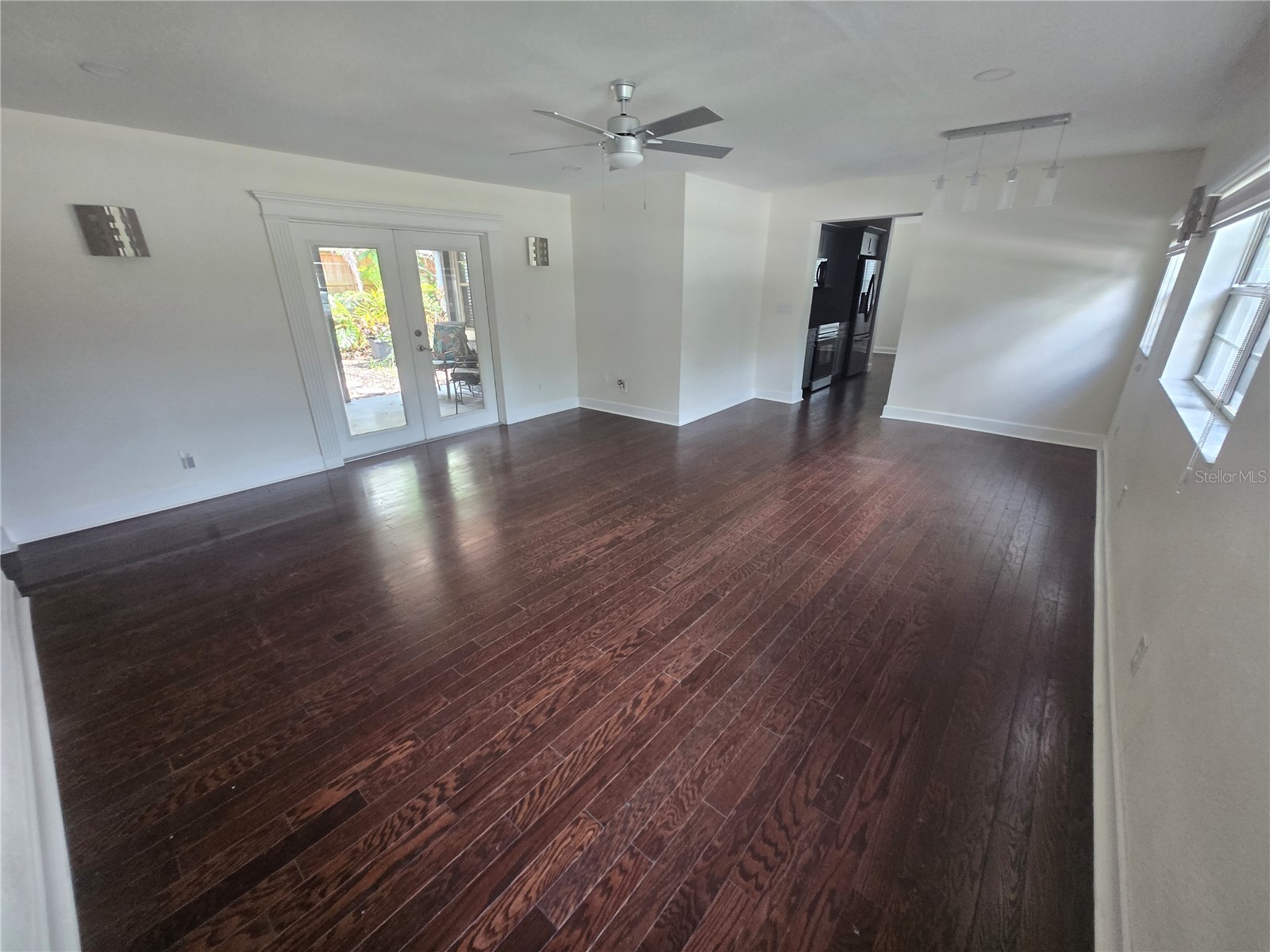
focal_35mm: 13
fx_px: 477
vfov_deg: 89.9
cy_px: 476
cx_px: 635
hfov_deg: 106.2
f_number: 2.2
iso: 160
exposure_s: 1/60
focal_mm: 1.7
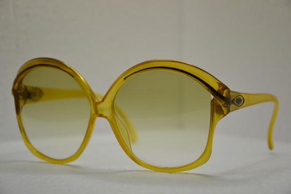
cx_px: 146
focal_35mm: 112
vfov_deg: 12.2
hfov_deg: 18.2
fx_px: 909
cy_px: 97
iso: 400
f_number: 5.3
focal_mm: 75
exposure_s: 1/80
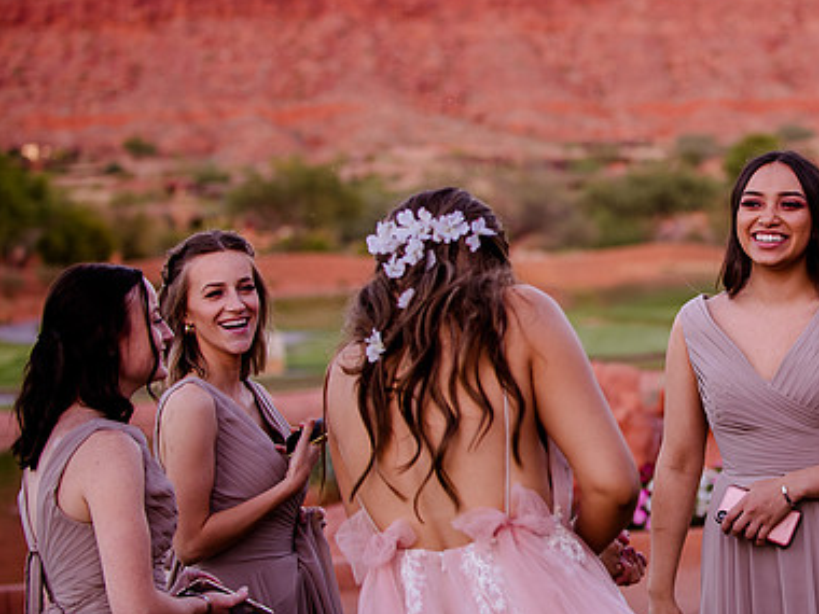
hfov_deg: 15.5
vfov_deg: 11.8
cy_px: 292
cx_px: 710
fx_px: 2981
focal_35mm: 126
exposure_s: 1/250
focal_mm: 70
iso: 500
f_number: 2.8
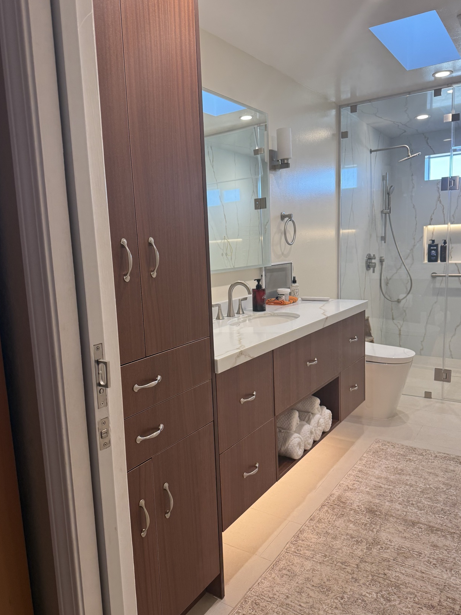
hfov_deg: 53.0
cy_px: 312
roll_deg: +2.0
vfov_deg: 67.3
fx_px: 462
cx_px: 222
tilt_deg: -8.1
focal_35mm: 26
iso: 125
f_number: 1.78
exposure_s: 1/120
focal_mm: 6.76
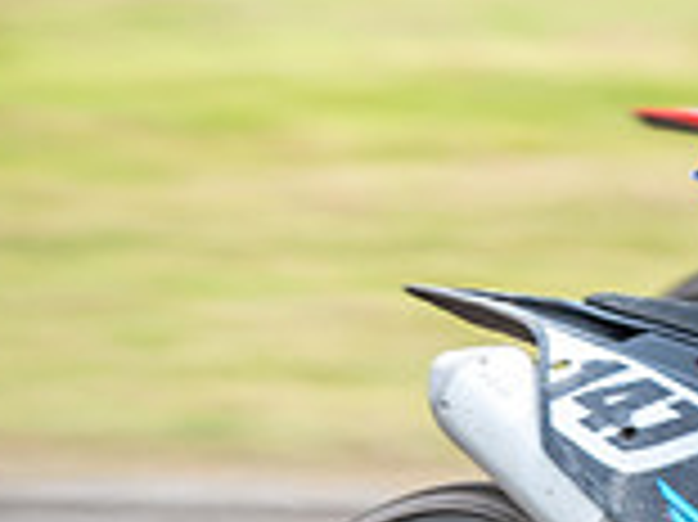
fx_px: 28027
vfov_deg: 1.1
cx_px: 1348
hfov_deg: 1.4
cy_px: 290
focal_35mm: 1391
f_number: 7.1
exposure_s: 1/250
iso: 200
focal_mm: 340
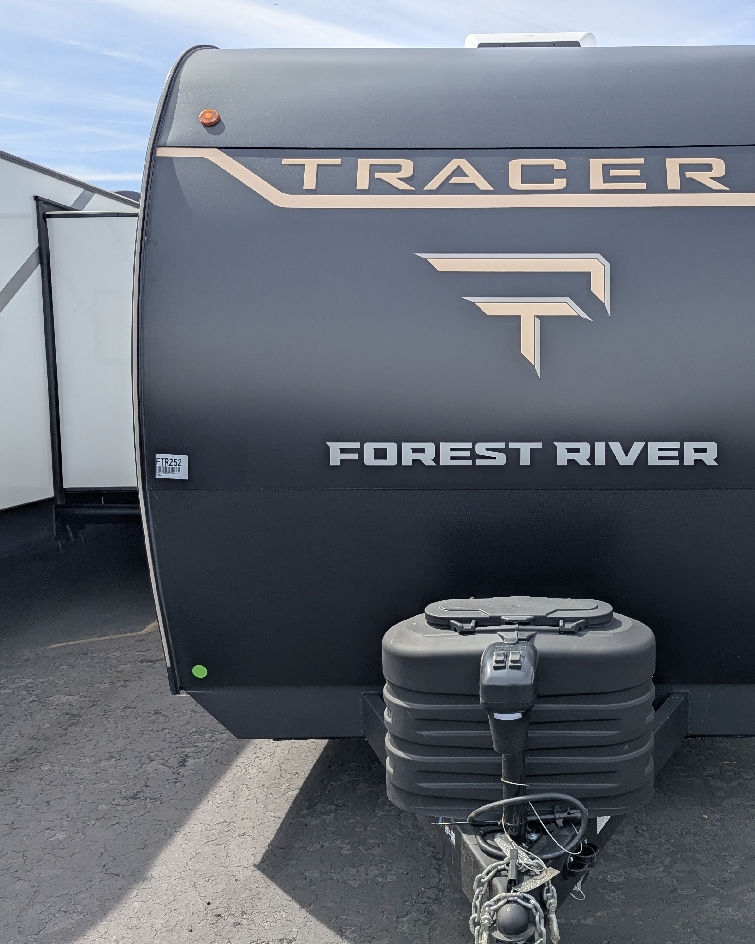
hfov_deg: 44.6
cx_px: 548
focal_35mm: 32
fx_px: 894
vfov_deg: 55.7
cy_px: 481
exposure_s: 1/1795
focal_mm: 6.81
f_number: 1.85
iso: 45
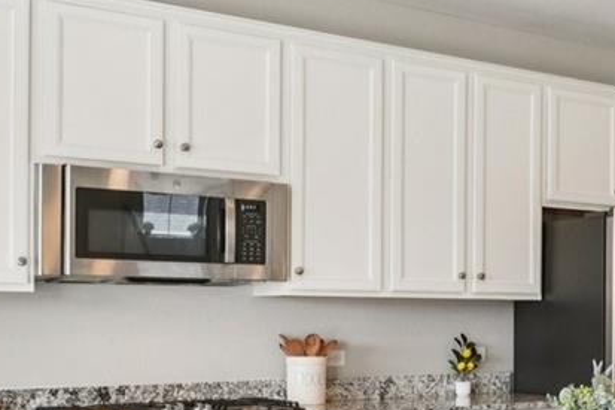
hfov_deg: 27.5
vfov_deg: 21.0
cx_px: 745
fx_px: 1092
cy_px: 318
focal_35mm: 64
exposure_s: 1/30
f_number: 8
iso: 250
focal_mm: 11
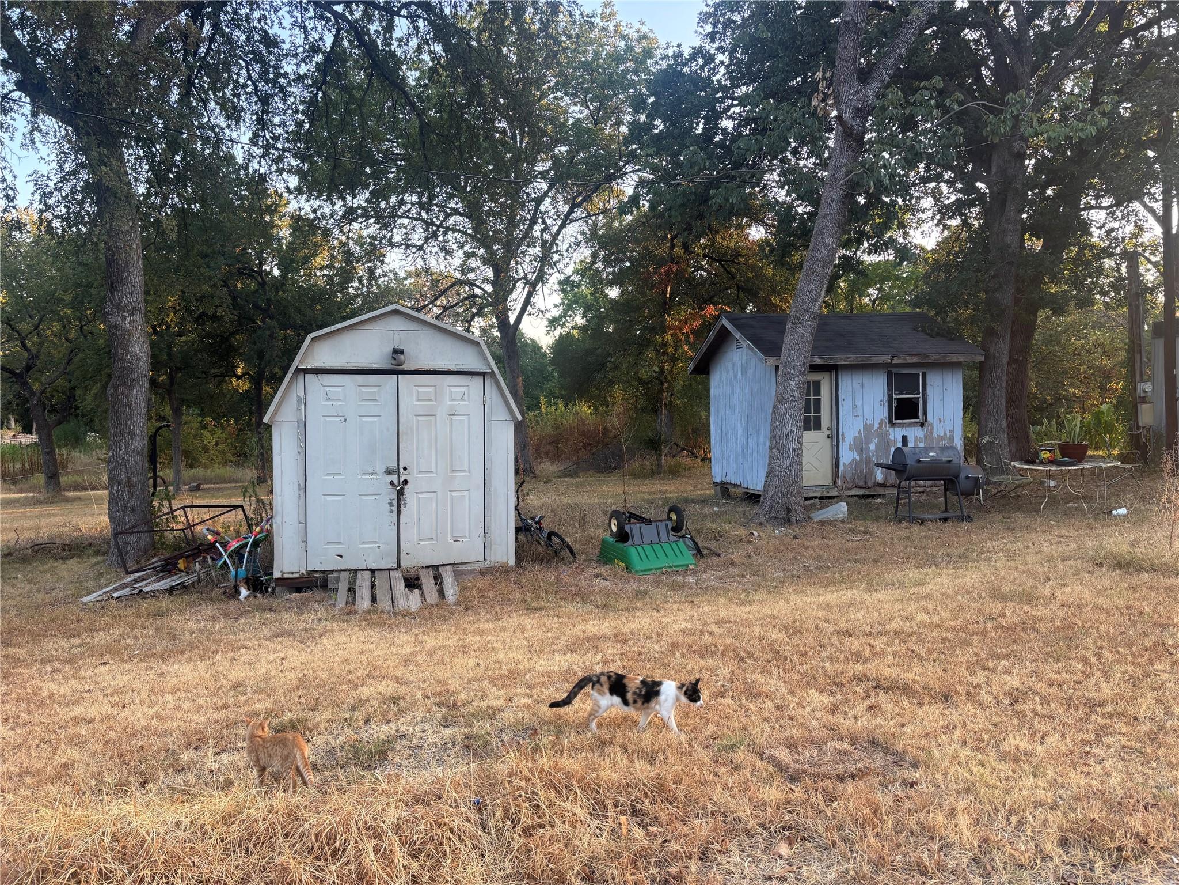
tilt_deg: -3.3
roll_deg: +0.9
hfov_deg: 67.3
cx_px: 590
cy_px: 442
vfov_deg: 53.1
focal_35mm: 26
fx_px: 886
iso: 40
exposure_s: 1/121
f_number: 1.6
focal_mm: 5.96
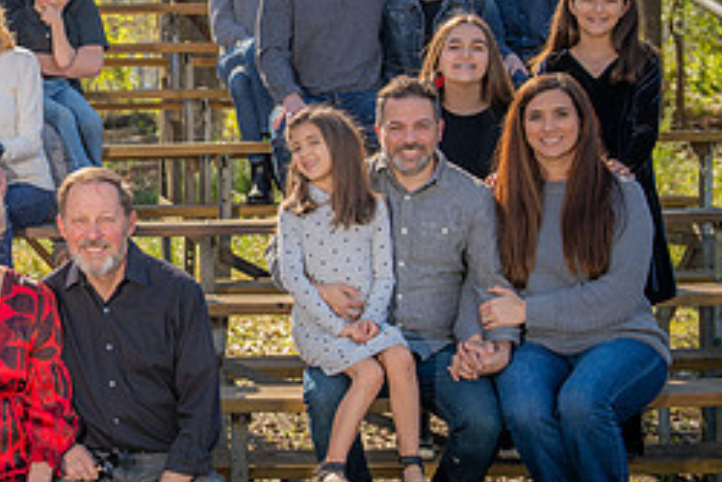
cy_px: 153
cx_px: 55
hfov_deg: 22.5
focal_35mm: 88
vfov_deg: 15.5
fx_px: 1766
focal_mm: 38
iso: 50
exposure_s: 1/250
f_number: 3.5
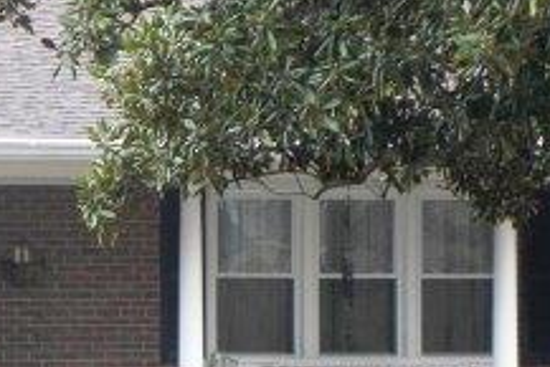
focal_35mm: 251
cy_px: 316
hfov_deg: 8.2
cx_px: 8
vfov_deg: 5.5
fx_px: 3837
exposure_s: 1/30
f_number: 4
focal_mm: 20.8
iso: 176
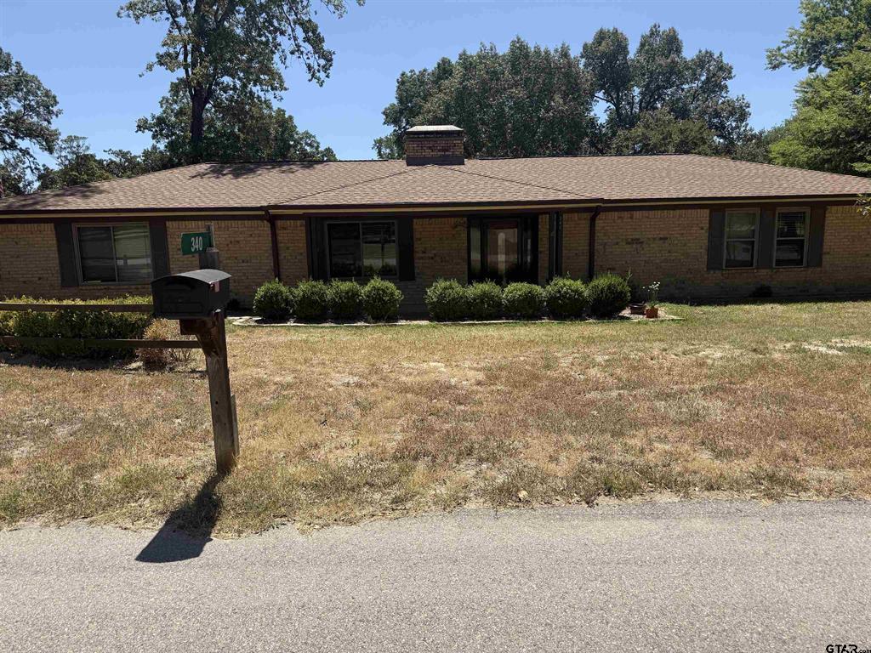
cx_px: 436
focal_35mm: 24
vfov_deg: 56.8
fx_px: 604
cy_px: 326
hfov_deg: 71.6
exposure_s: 1/4167
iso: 80
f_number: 1.78
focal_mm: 6.76
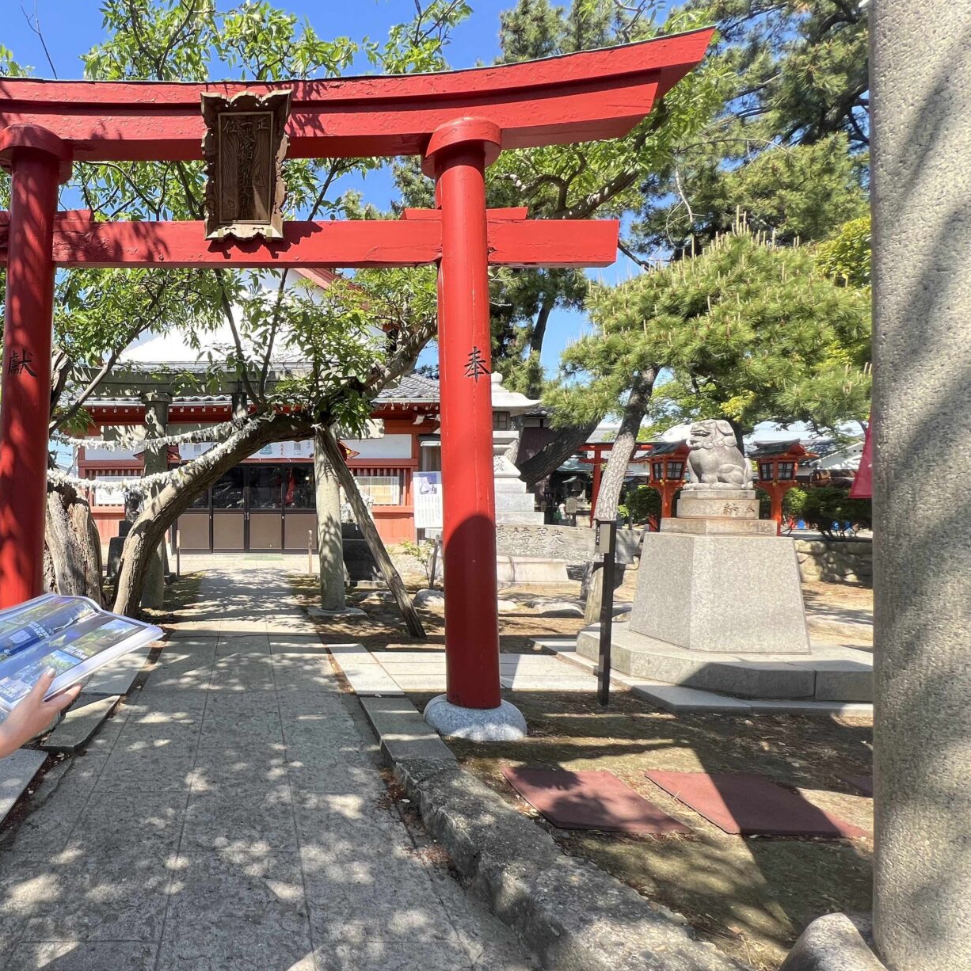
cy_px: 534
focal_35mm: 18
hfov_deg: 73.5
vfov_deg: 80.5
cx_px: 215
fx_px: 571
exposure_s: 1/561
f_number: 1.8
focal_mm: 1.57
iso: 32
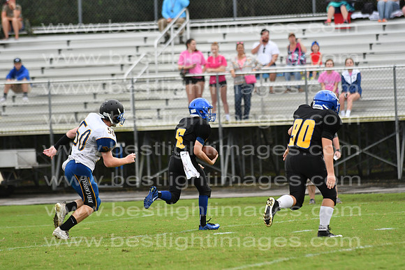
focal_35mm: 210
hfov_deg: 9.8
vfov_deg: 6.5
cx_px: 202
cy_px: 135
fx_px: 2363
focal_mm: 140
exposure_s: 1/3200
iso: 800
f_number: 3.5
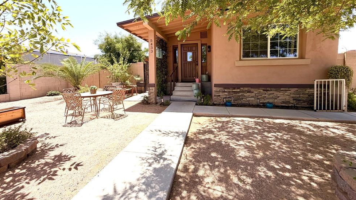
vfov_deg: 66.4
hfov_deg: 99.4
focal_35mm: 16
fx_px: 151
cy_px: 79
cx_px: 174
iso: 32
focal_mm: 2.22
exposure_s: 1/770
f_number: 2.2
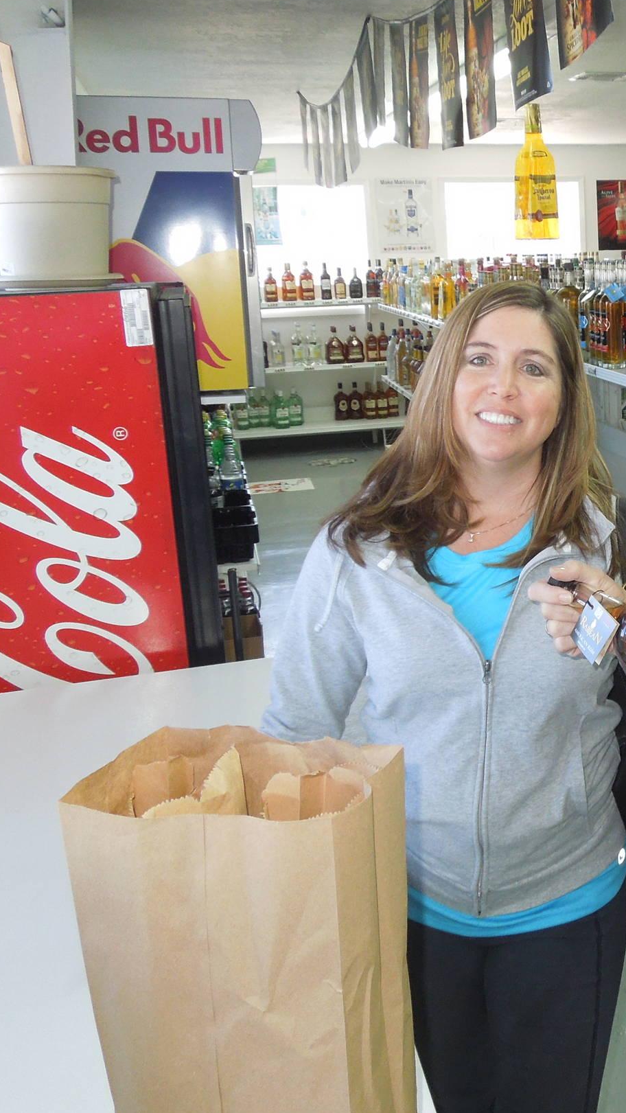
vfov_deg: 48.2
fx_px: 1239
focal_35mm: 42
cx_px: 676
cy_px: 480
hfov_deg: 26.3
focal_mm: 4.5
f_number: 3.3
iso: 220
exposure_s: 1/40
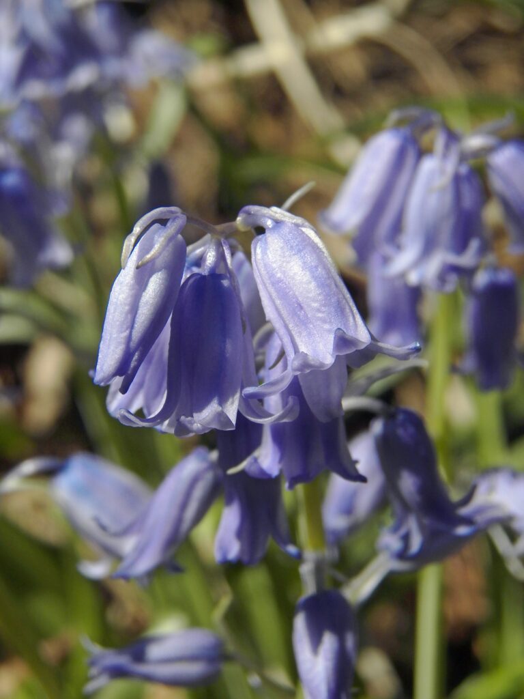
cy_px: 350
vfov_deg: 23.0
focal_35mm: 85
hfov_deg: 17.4
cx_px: 262
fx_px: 1716
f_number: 4.5
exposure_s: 1/1250
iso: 125
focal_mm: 15.2
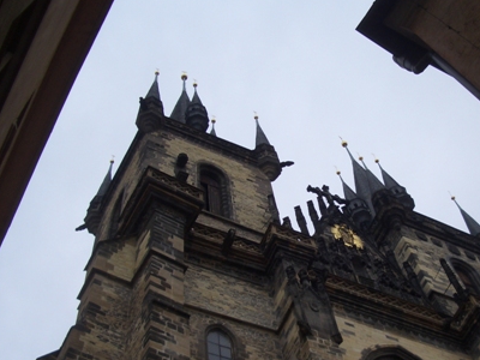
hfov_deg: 36.4
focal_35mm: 52
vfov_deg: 28.0
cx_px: 324
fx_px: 721
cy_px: 213
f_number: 2.6
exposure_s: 1/320
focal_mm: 5.8
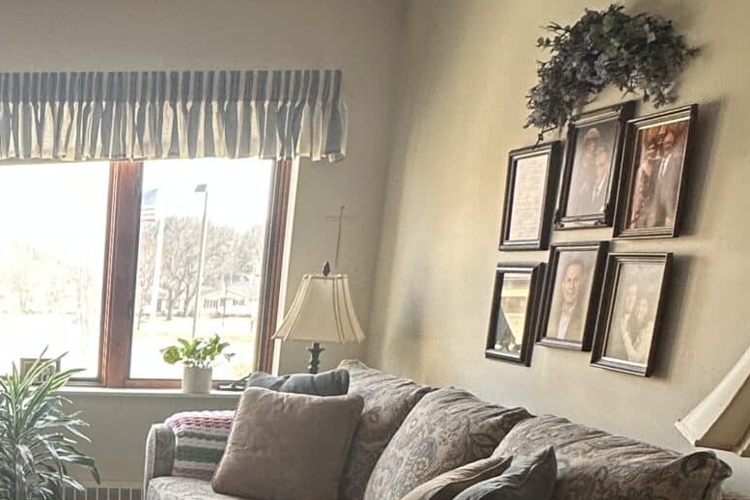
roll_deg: -0.3
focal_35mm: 48
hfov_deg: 34.3
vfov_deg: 26.6
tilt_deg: -12.8
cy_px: 498
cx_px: -115
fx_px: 1000
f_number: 2.2
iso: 100
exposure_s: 1/99
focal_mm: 2.22
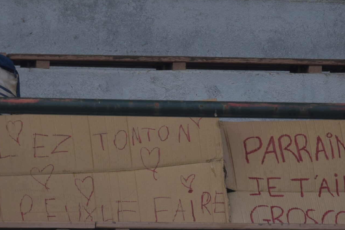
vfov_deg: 4.3
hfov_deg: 6.5
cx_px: 133
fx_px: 3038
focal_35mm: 317
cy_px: 87
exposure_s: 1/1600
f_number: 5.6
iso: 400
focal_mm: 105
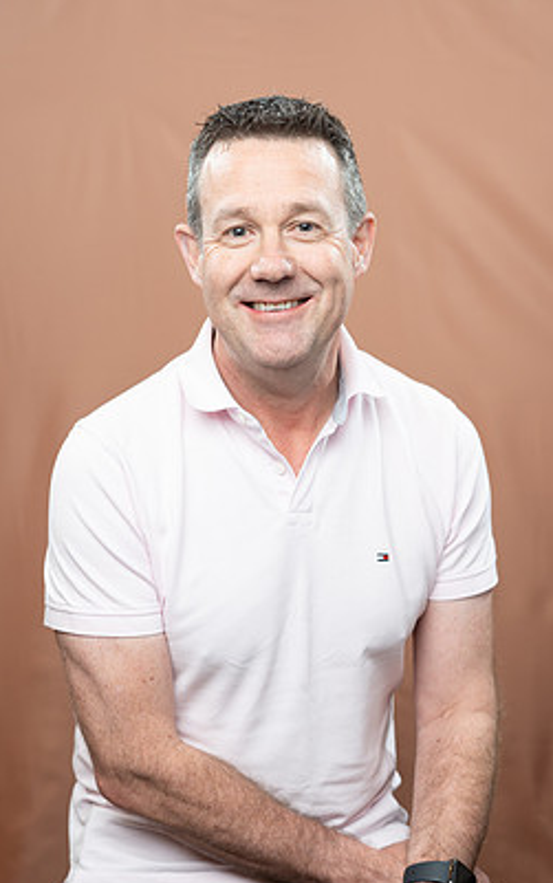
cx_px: 291
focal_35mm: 64
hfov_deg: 20.3
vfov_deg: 31.9
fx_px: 1542
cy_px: 493
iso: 320
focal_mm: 56
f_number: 4
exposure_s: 1/160
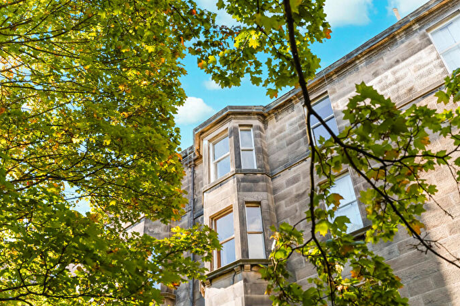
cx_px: 228
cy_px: 152
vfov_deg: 36.9
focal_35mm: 36
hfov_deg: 53.1
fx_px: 460
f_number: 5.6
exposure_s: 1/100
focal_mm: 35
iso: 250
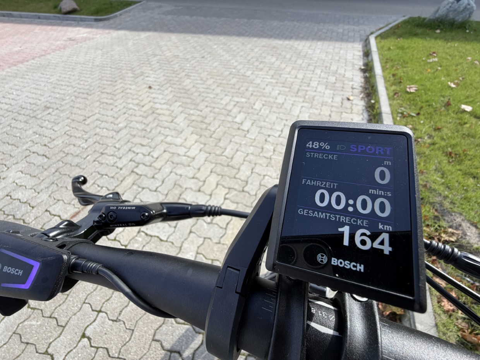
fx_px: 194
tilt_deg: -50.2
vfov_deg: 85.7
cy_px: 180
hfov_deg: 102.1
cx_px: 240
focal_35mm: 14
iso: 64
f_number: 2.2
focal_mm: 2.22
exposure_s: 1/502
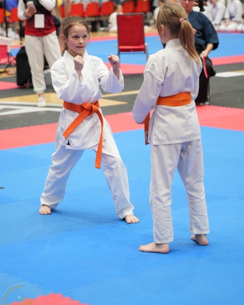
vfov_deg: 16.2
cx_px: 122
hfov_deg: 12.9
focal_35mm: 119
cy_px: 144
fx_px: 1075
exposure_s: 1/125
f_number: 4
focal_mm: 105
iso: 800
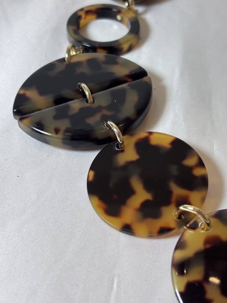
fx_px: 455
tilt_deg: -51.4
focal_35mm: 52
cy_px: 152
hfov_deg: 28.0
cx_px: 114
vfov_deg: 36.8
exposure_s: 1/100
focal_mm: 5.96
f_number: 1.6
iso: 25
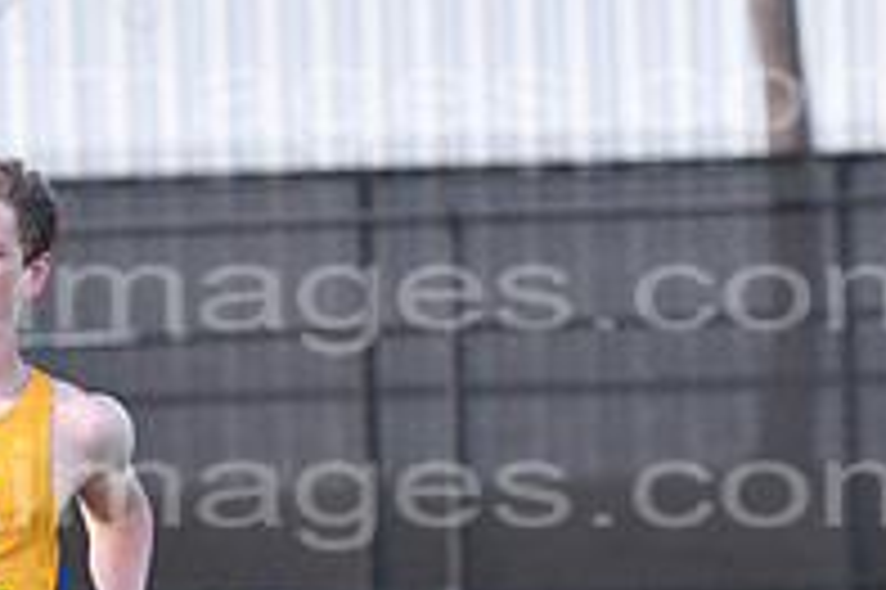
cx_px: -49
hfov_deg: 3.6
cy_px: 790
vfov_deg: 2.4
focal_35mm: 575
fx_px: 14139
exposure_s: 1/2000
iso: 1000
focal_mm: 130
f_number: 4
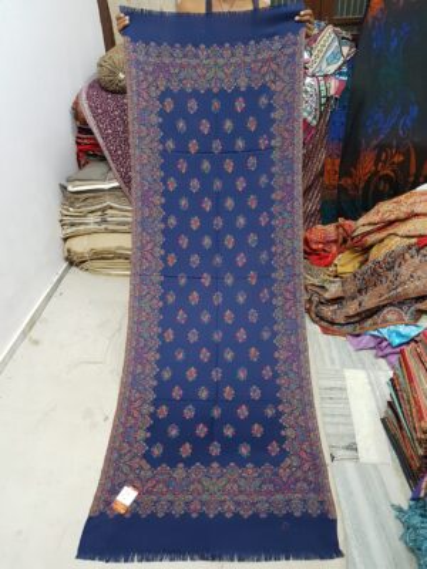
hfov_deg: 53.1
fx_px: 428
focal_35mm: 26
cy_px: 284
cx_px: 214
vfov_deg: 67.3
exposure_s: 1/20
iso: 250
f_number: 1.7
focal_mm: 4.2
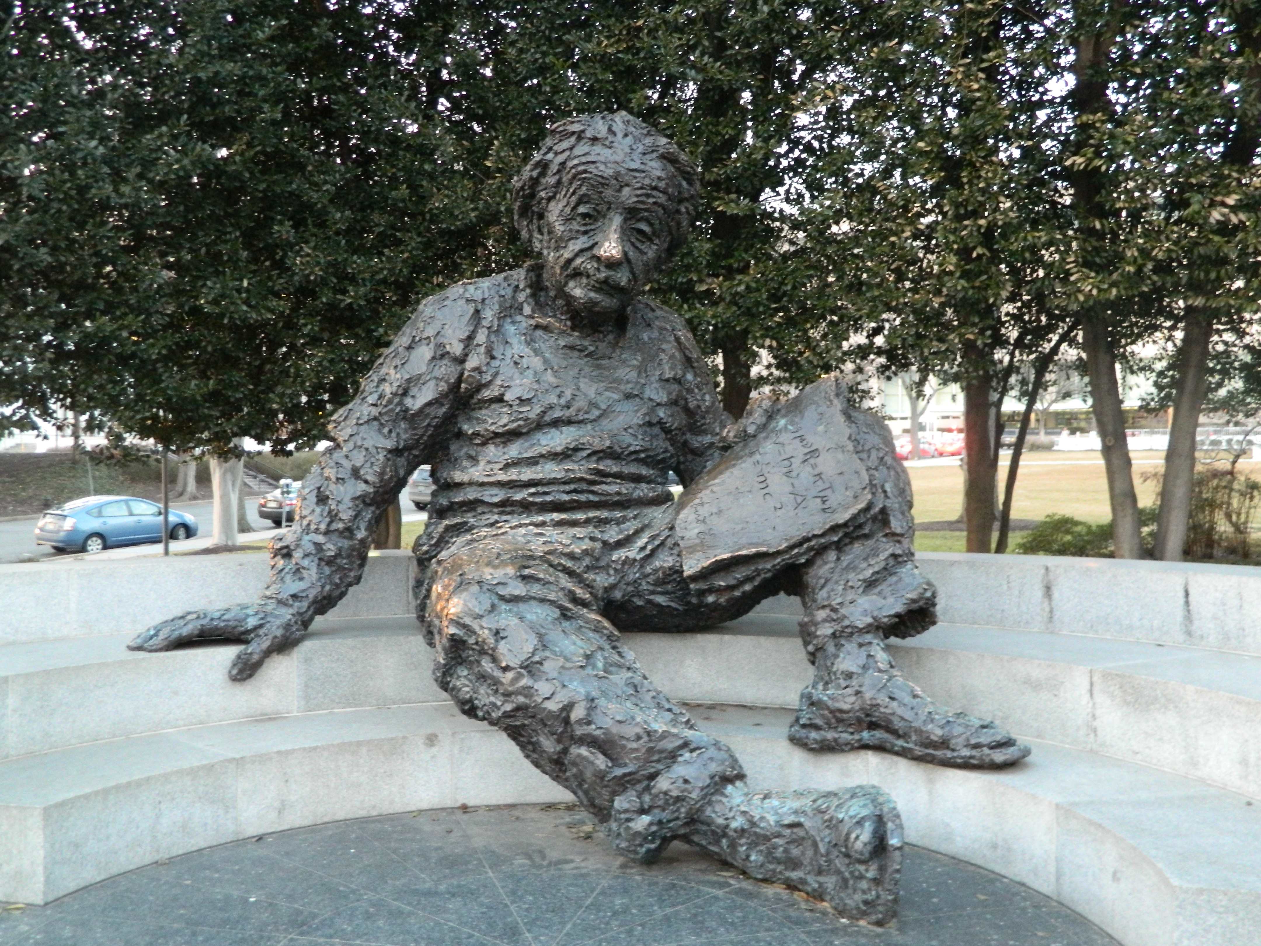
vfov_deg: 40.7
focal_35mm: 35
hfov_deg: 52.6
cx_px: 630
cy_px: 473
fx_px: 1275
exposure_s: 1/6
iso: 400
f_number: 3.3
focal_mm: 6.2
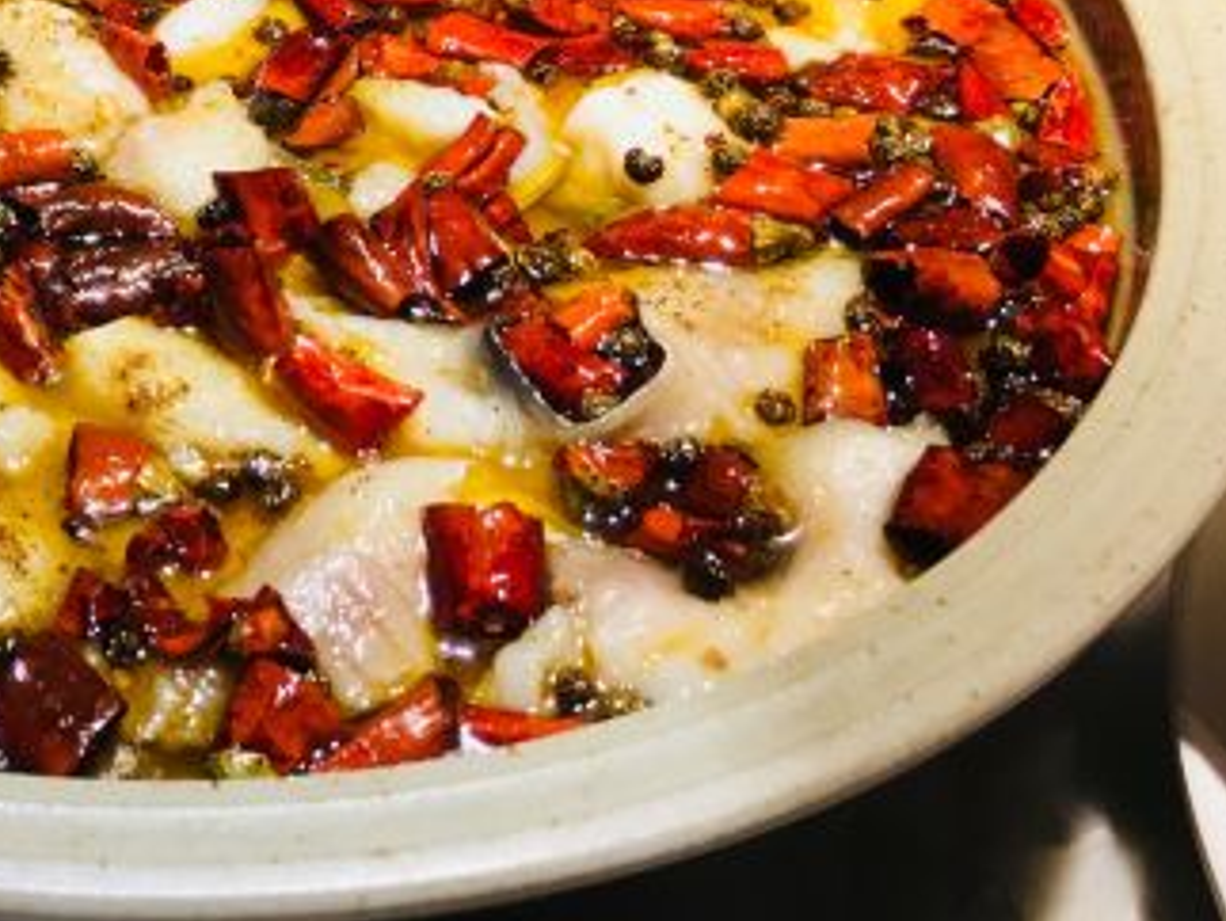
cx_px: -34
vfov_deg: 23.1
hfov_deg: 28.6
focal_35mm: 63
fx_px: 2233
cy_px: 219
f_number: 2.2
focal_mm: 4.15
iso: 40
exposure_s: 1/17
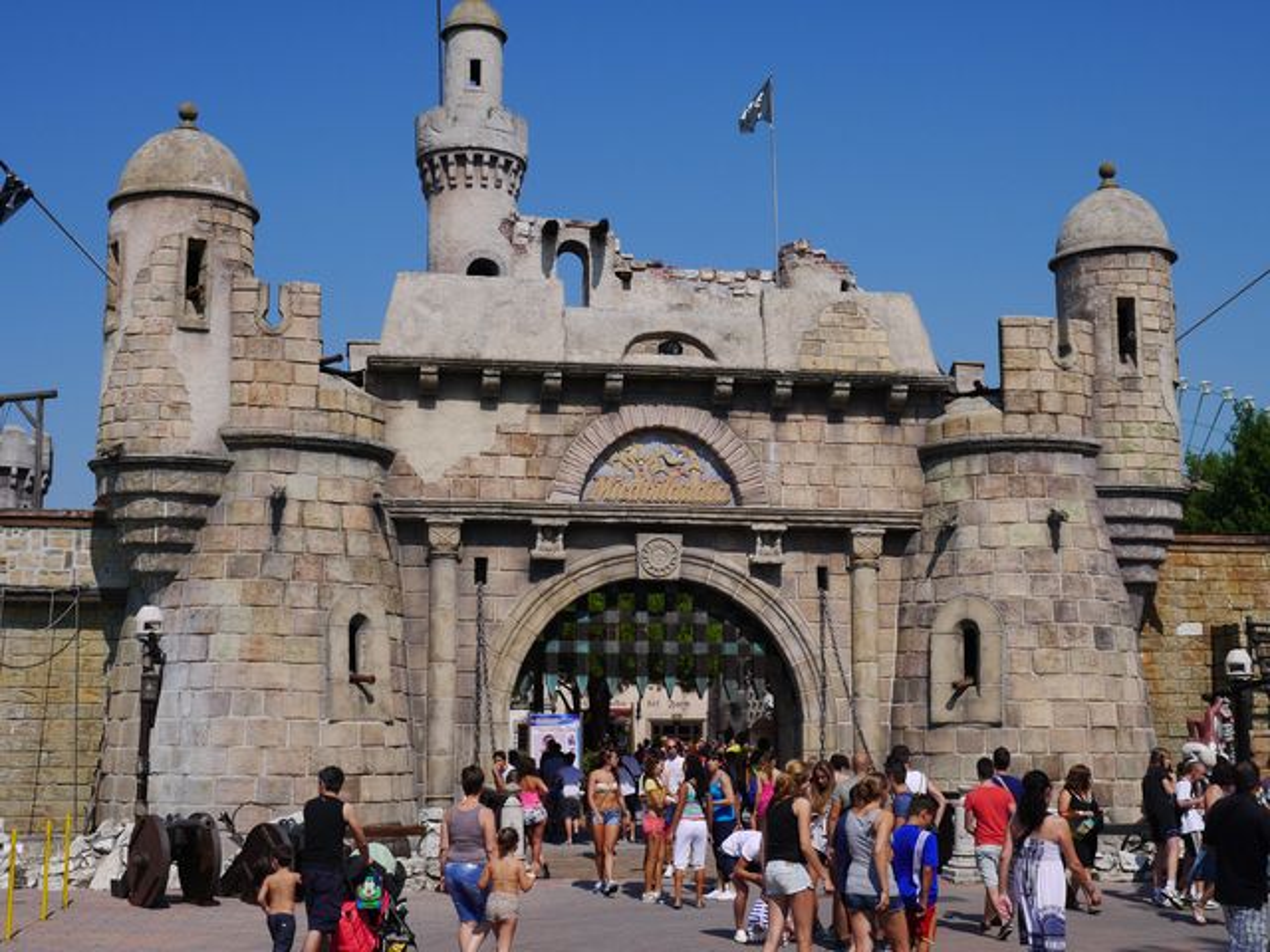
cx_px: 635
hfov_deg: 41.2
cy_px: 476
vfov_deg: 31.5
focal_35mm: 46
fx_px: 1688
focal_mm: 23
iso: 160
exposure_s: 1/500
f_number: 11
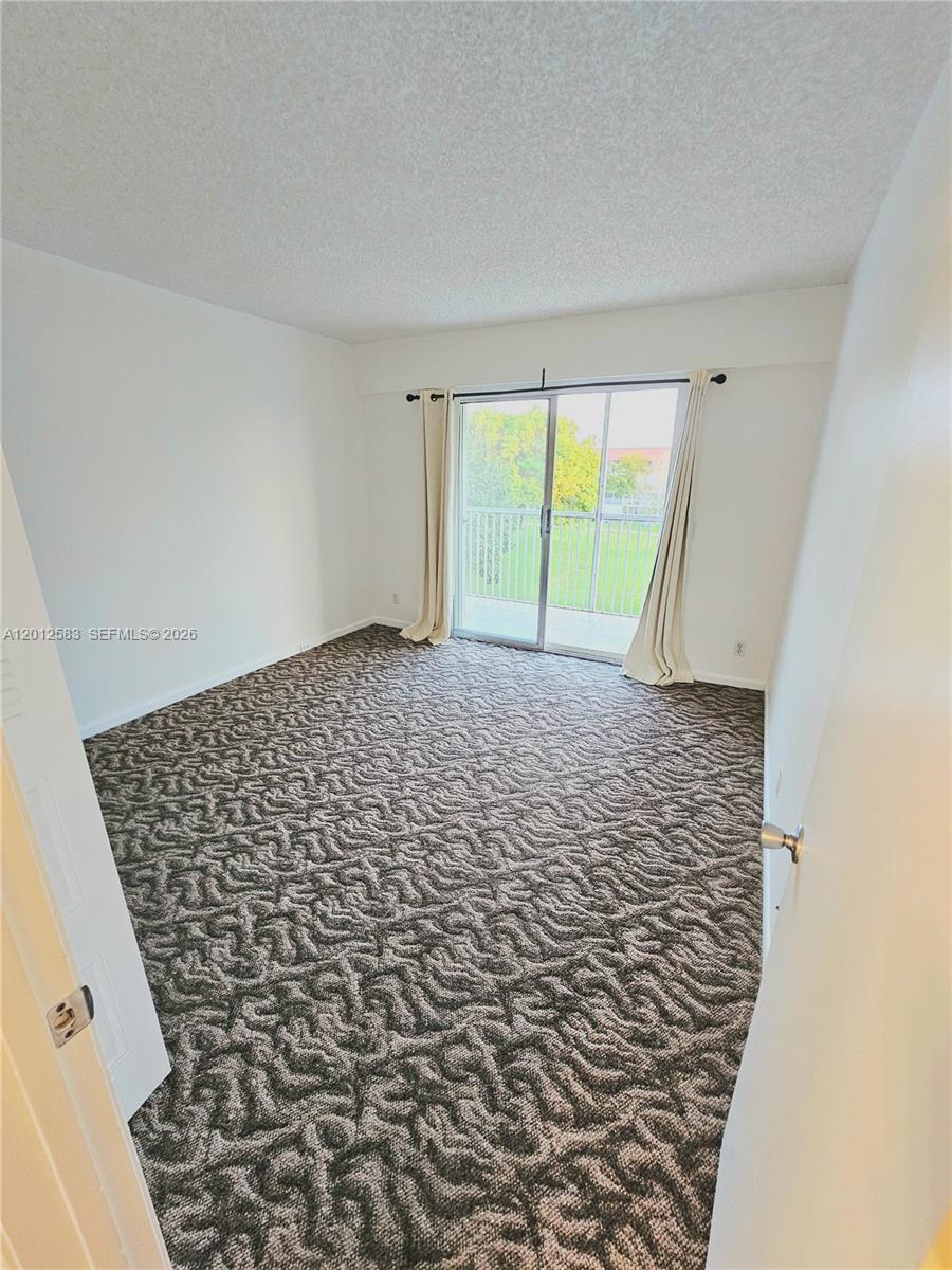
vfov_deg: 106.2
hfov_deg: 89.9
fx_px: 477
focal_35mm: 13
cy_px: 635
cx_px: 476
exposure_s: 1/30
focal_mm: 2.2
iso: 400
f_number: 2.2
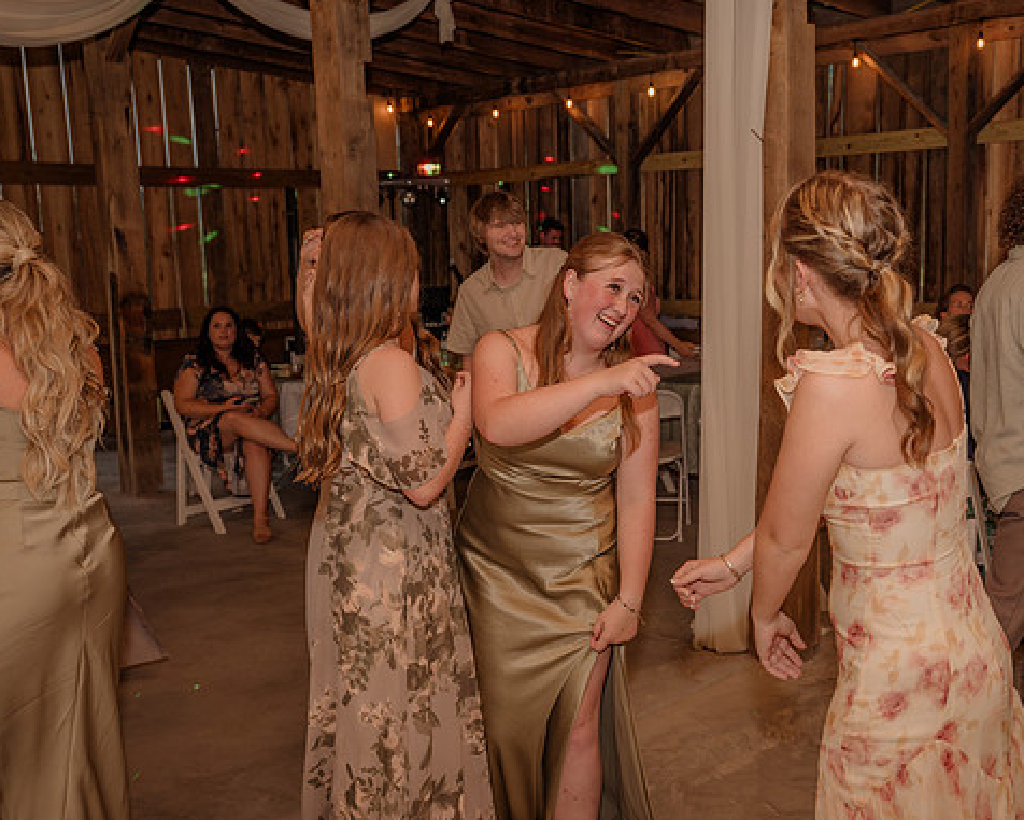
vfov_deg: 37.3
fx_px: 1213
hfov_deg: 45.6
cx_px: 596
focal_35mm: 40
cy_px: 407
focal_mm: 35
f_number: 4
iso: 320
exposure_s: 1/200
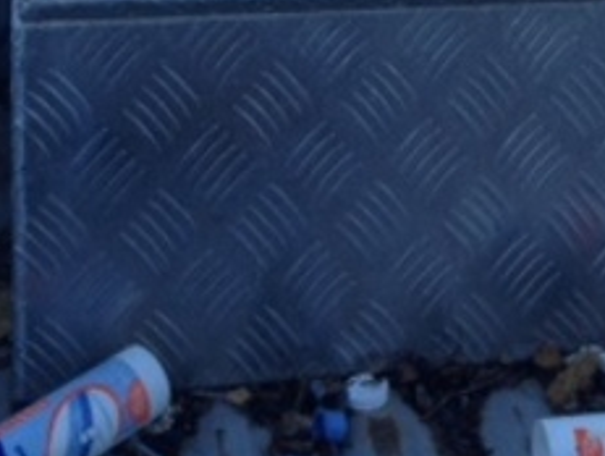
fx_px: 2118
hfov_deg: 16.1
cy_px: -301
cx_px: 508
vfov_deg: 11.6
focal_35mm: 121
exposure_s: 1/242
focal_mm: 4.28
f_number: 2.4
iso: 64
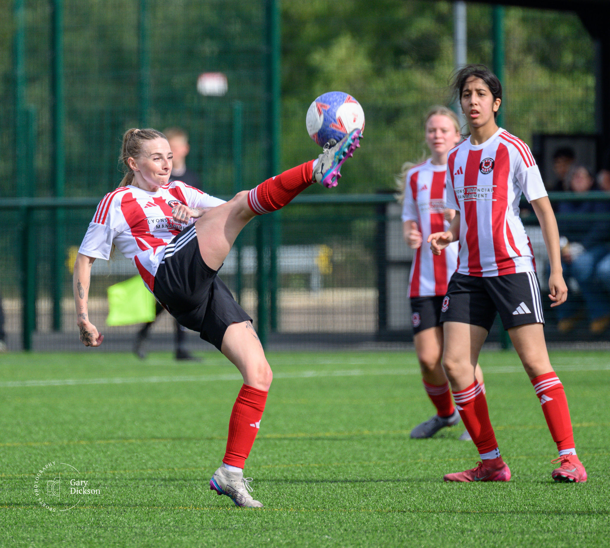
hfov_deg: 3.0
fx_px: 11583
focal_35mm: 611
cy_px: 223
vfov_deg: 2.7
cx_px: 237
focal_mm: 400
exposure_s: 1/1600
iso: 560
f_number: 5.6
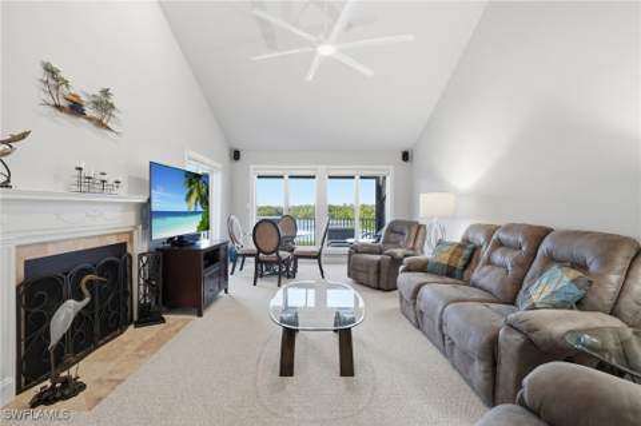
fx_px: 285
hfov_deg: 96.8
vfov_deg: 73.6
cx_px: 320
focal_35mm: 16
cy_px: 213
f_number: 9
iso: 400
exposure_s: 1/30
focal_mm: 16
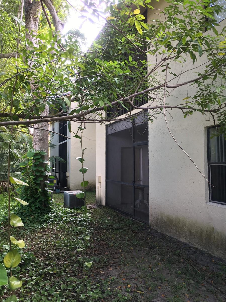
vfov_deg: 61.7
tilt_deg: +3.2
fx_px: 252
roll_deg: -0.8
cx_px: 113
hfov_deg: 48.2
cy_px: 151
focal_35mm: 29
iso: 32
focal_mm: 4.15
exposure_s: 1/60
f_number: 2.2
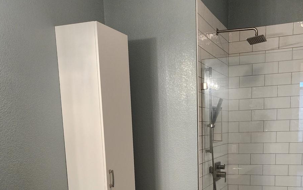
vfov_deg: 28.2
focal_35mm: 43
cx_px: 179
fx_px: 355
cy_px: 187
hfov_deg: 46.0
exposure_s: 1/120
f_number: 1.8
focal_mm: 6.4
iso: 250
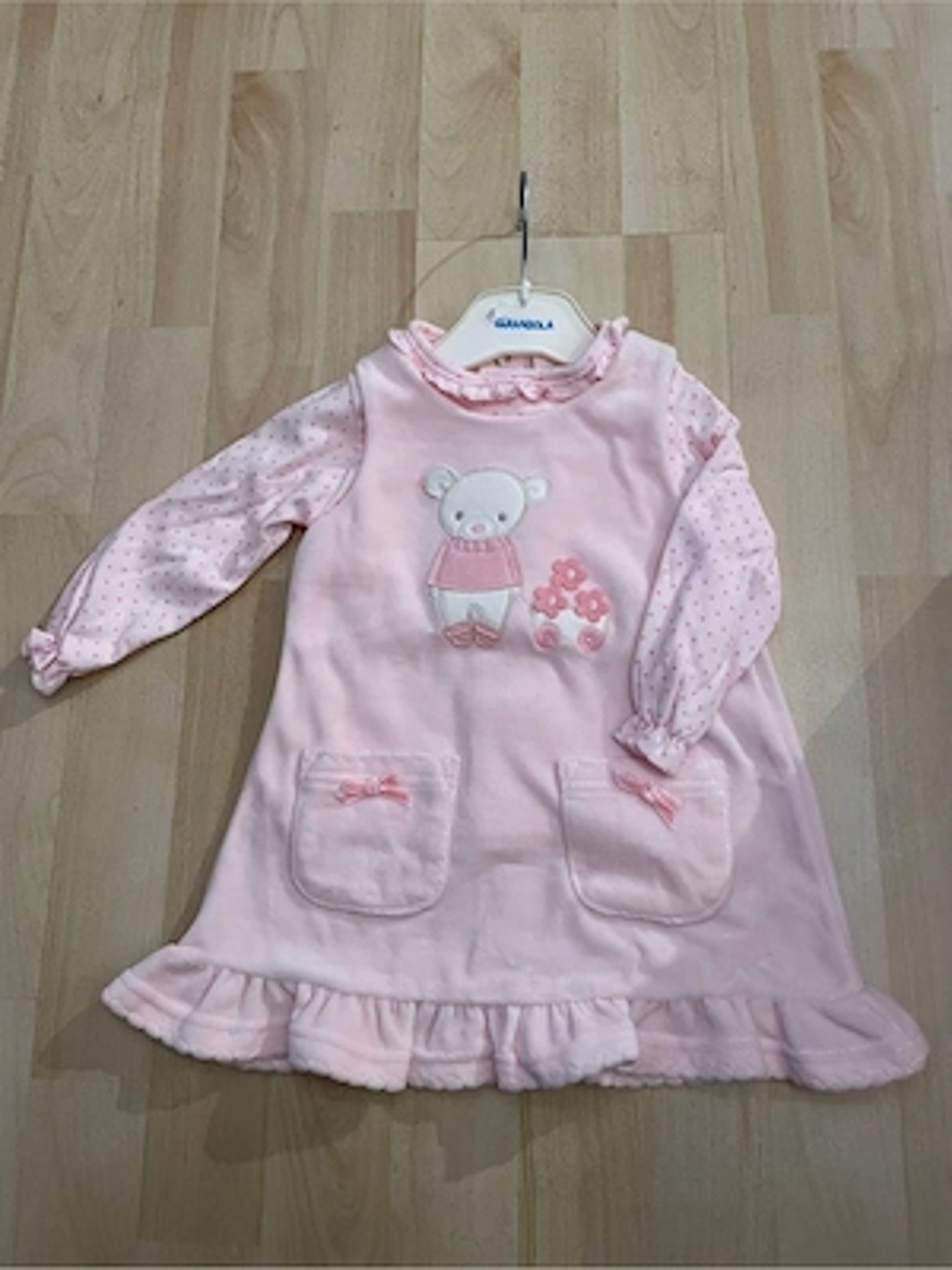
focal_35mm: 26
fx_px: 953
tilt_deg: -76.5
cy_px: 635
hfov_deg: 53.1
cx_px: 476
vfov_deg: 67.3
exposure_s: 1/50
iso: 250
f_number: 1.6
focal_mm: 4.2
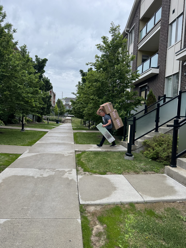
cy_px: 124
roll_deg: -1.7
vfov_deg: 71.6
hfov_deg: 56.8
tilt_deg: -0.1
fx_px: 172
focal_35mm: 24
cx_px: 93
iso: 80
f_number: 1.78
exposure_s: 1/1395
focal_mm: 6.76
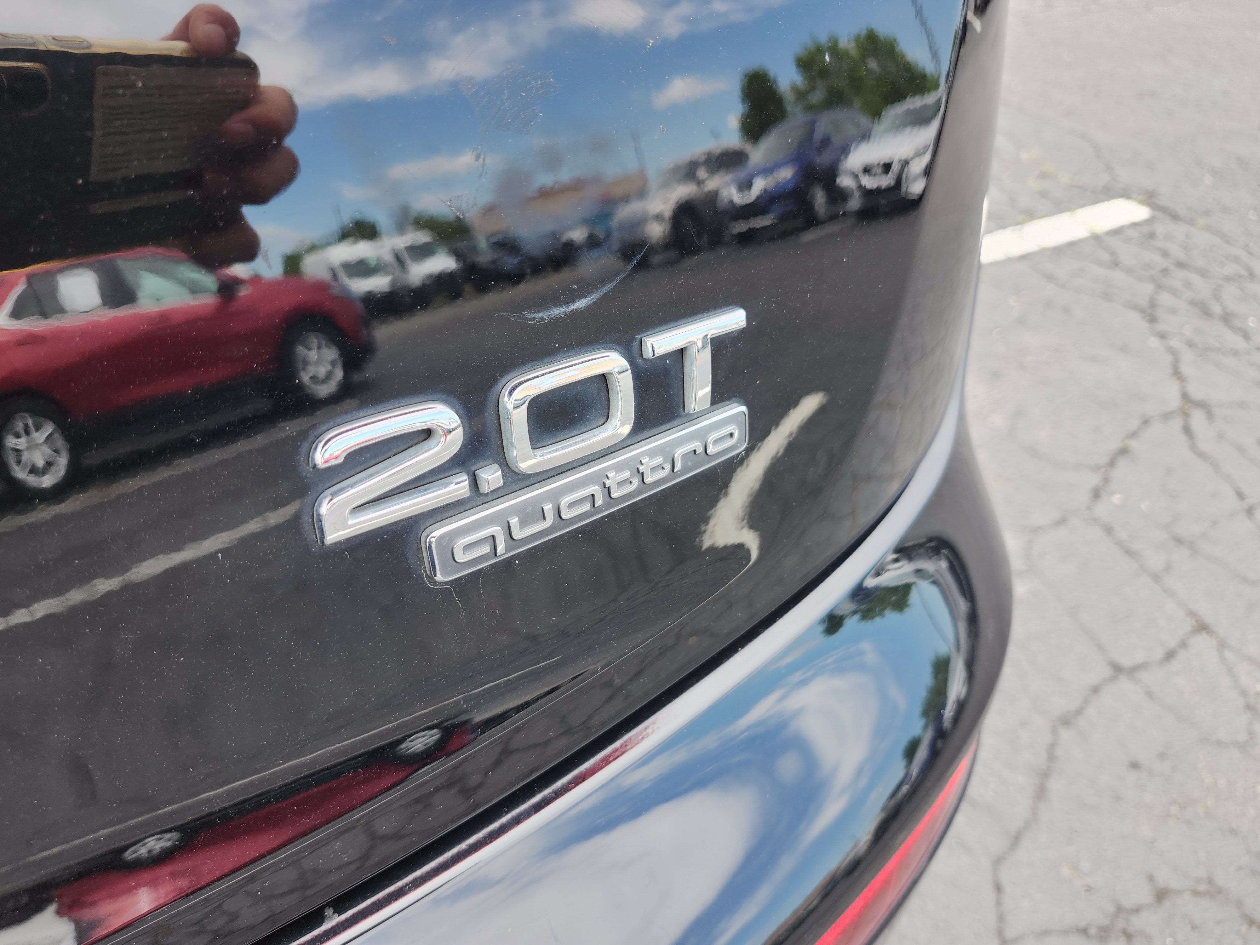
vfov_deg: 58.9
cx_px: 630
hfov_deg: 73.9
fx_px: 837
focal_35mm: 23
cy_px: 472
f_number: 1.8
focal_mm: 5.54
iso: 32
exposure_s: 1/180
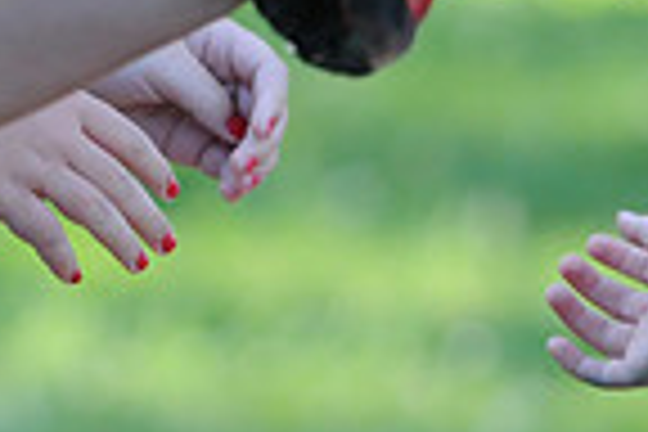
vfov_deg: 0.8
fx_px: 32577
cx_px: 225
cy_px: -241
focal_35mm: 1810
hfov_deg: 1.1
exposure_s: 1/500
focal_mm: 300
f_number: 4
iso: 800
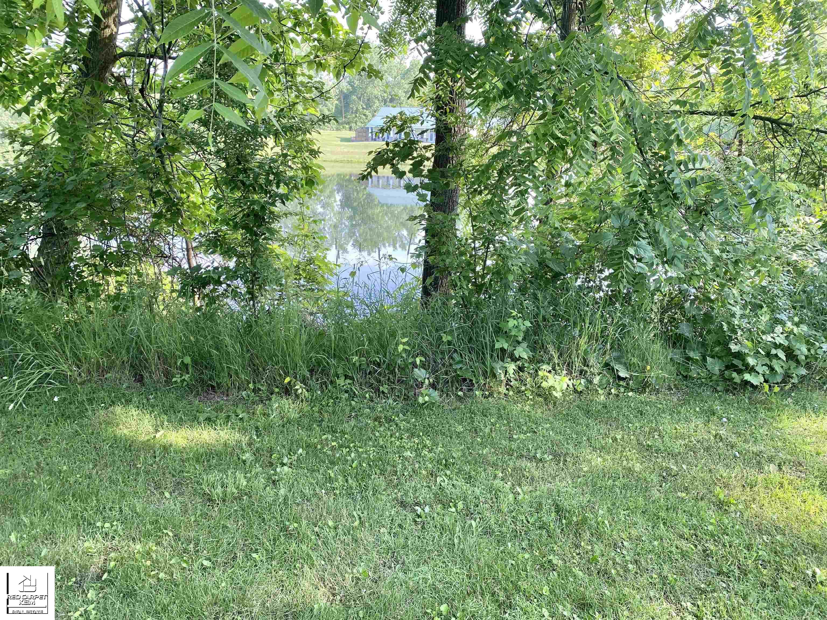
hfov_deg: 67.3
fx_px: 621
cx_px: 414
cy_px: 310
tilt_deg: -13.9
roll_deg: -0.6
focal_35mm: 26
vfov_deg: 53.1
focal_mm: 4.25
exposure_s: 1/122
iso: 40
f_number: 1.8
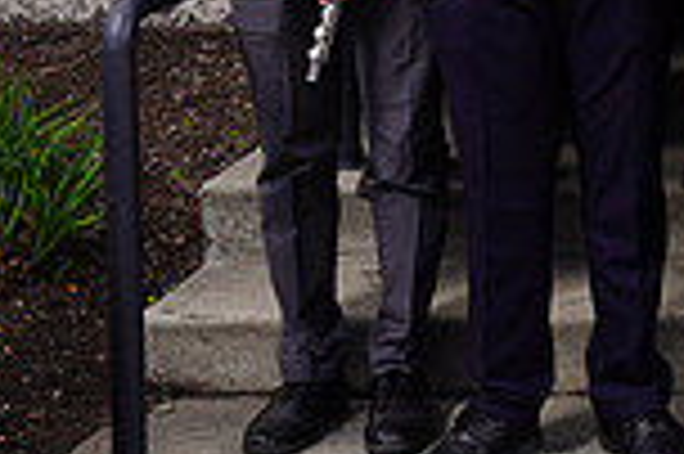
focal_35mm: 145
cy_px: -227
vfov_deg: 9.2
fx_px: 2752
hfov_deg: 12.8
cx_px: 1264
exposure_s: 1/200
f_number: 7.1
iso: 100
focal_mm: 38
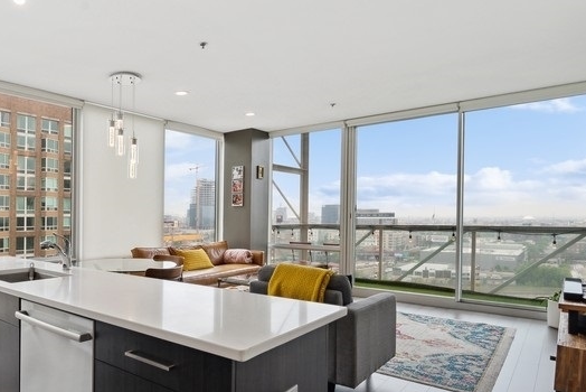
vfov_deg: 53.0
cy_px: 226
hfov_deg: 69.6
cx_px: 158
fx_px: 391
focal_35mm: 24
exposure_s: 1/80
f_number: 8
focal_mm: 14
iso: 400
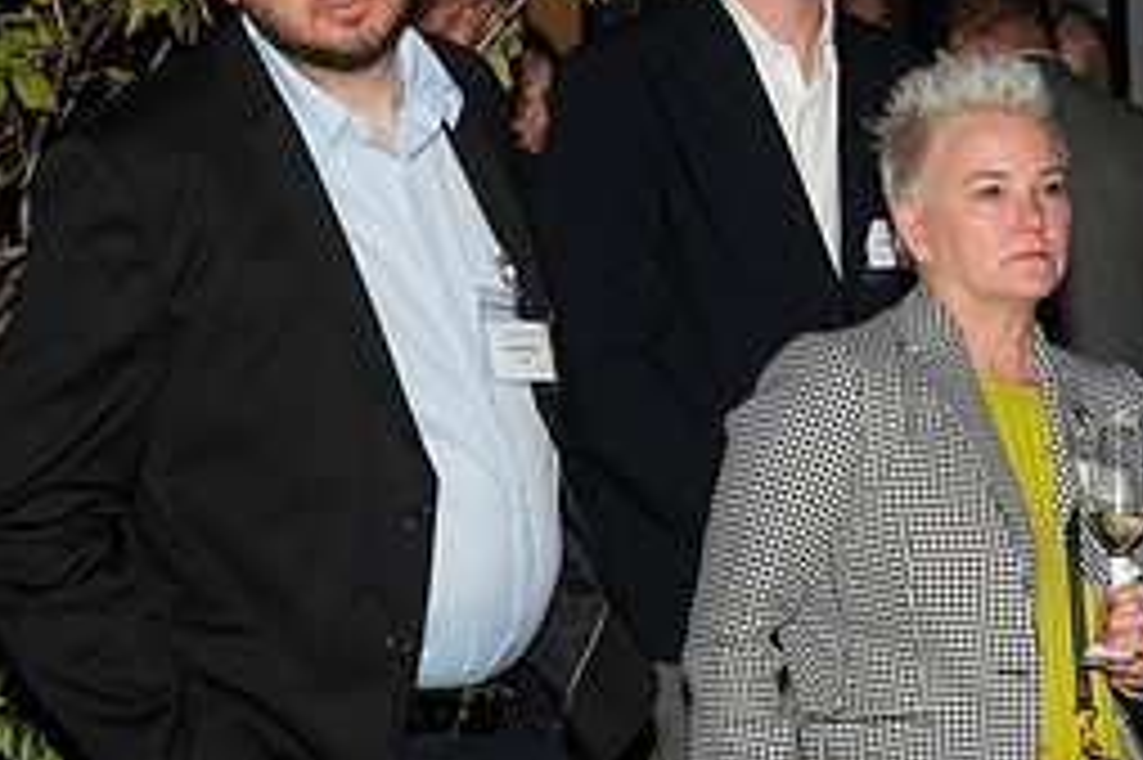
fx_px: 5077
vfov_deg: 8.6
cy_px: 304
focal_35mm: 160
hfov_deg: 12.8
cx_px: 1008
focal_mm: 70
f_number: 5.6
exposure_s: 1/125
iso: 1250
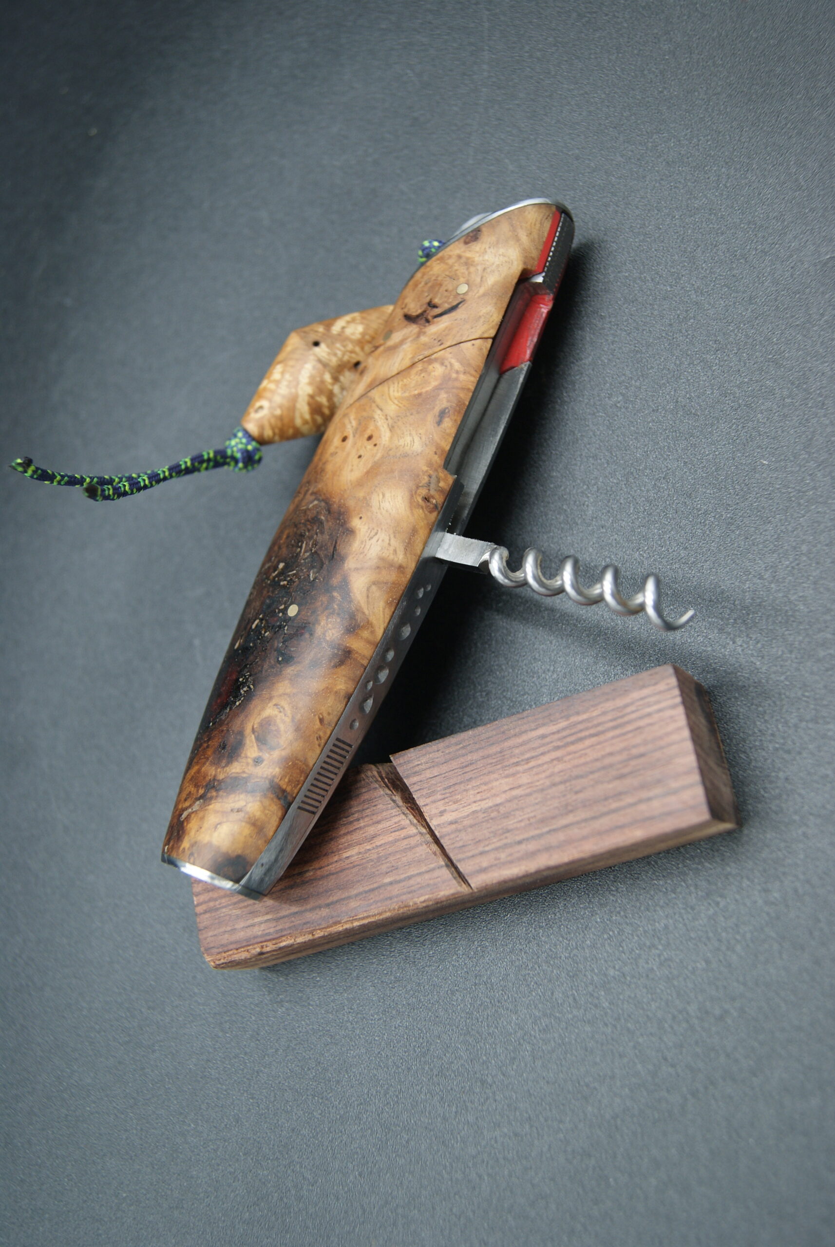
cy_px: 624
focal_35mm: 42
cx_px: 418
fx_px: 1457
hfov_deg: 32.0
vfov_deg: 46.3
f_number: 4.5
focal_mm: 28
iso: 125
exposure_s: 1/50
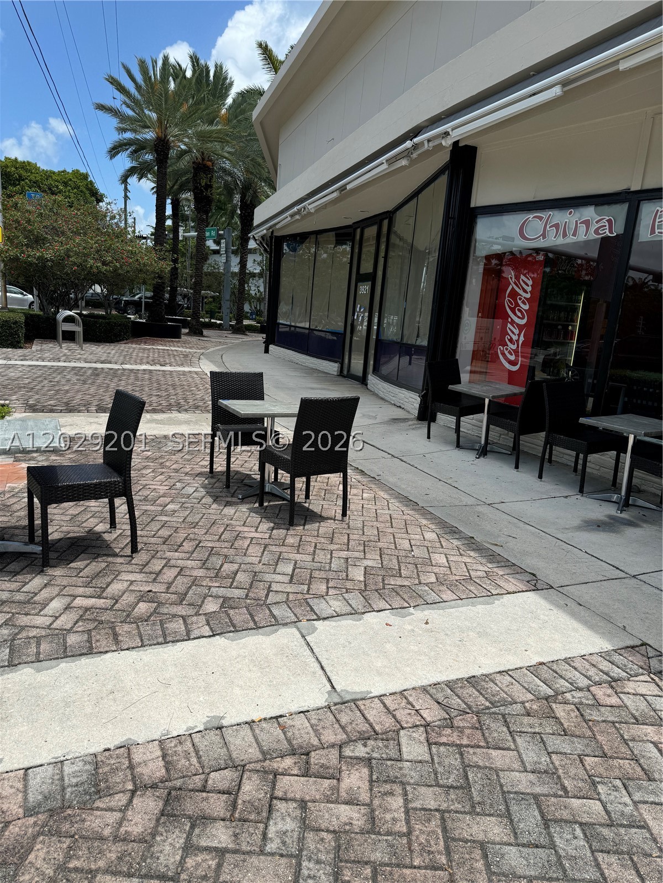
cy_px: 442
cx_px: 332
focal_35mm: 24
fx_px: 613
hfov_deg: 56.8
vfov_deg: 71.6
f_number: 1.78
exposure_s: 1/4608
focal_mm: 6.76
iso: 80
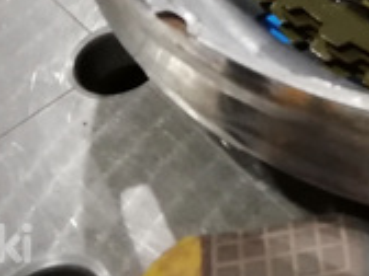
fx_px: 991
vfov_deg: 14.5
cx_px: 472
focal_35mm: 93
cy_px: -173
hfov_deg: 19.5
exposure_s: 1/25
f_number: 2.2
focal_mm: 3.21
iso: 400
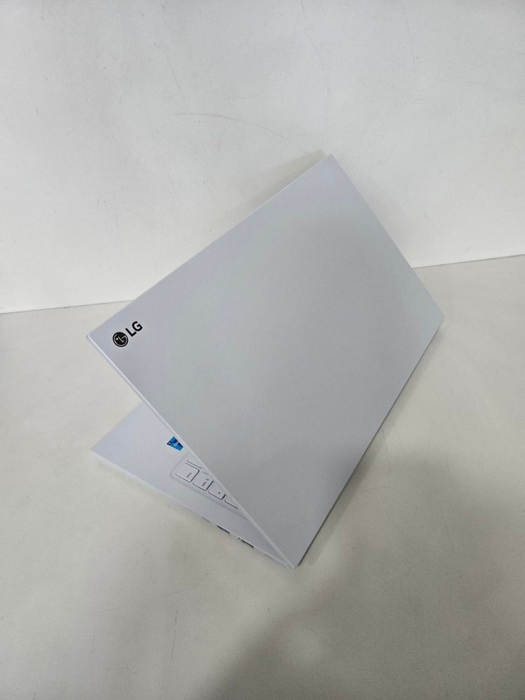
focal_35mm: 23
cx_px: 262
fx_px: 465
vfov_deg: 73.9
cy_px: 350
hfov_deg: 58.9
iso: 250
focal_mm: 5.4
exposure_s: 1/120
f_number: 1.8
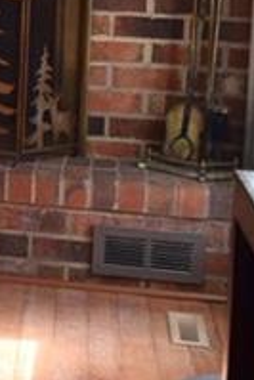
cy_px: -3
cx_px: -720
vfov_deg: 14.5
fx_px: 1468
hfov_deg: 7.4
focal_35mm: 139
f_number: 5.6
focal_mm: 18
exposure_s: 1/125
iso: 800
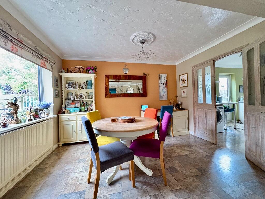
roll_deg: +1.9
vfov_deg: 85.7
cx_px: 132
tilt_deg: +0.7
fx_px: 107
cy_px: 100
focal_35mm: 14
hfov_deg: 102.1
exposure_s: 1/60
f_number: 2.2
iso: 640
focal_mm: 2.22
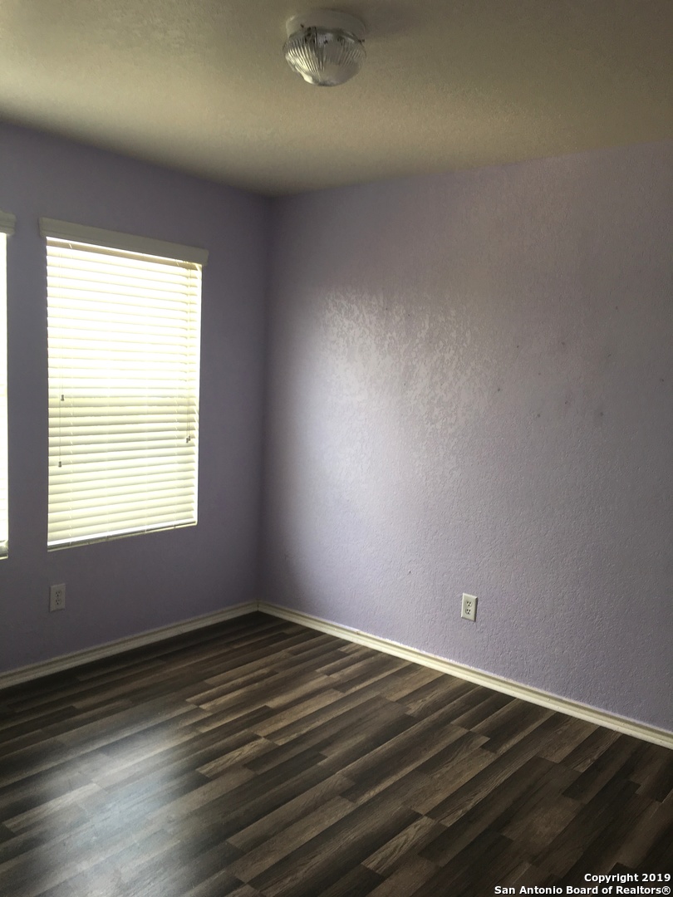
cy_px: 448
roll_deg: -2.3
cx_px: 336
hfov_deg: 48.2
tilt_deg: -5.4
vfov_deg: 61.7
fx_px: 752
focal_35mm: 29
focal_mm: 4.15
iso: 25
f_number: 2.2
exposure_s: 1/60
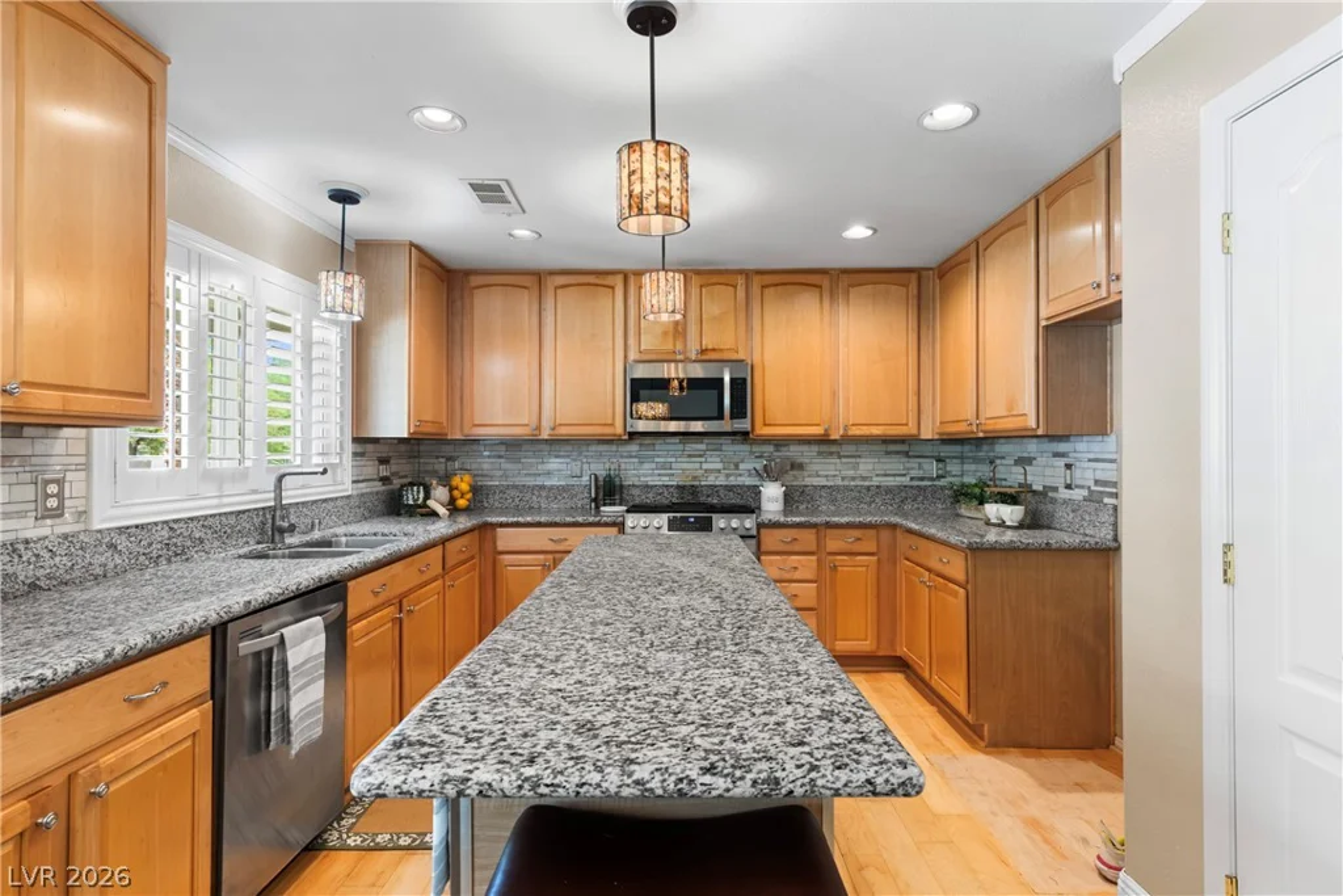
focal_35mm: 18
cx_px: 672
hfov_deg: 90.0
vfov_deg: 67.4
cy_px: 448
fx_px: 672
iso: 400
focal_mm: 18
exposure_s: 1/2.5
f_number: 8
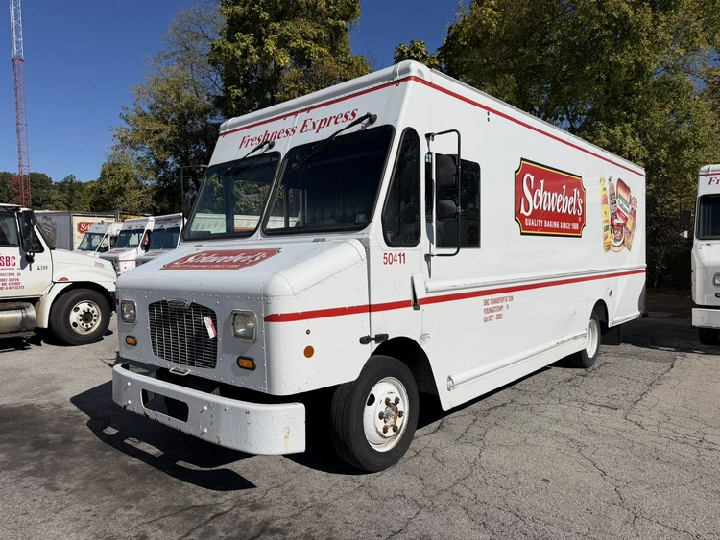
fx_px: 499
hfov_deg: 71.6
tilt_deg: -5.2
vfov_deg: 56.8
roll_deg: +0.4
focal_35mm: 24
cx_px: 360
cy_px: 270
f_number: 1.78
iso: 80
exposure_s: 1/17544
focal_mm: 6.76
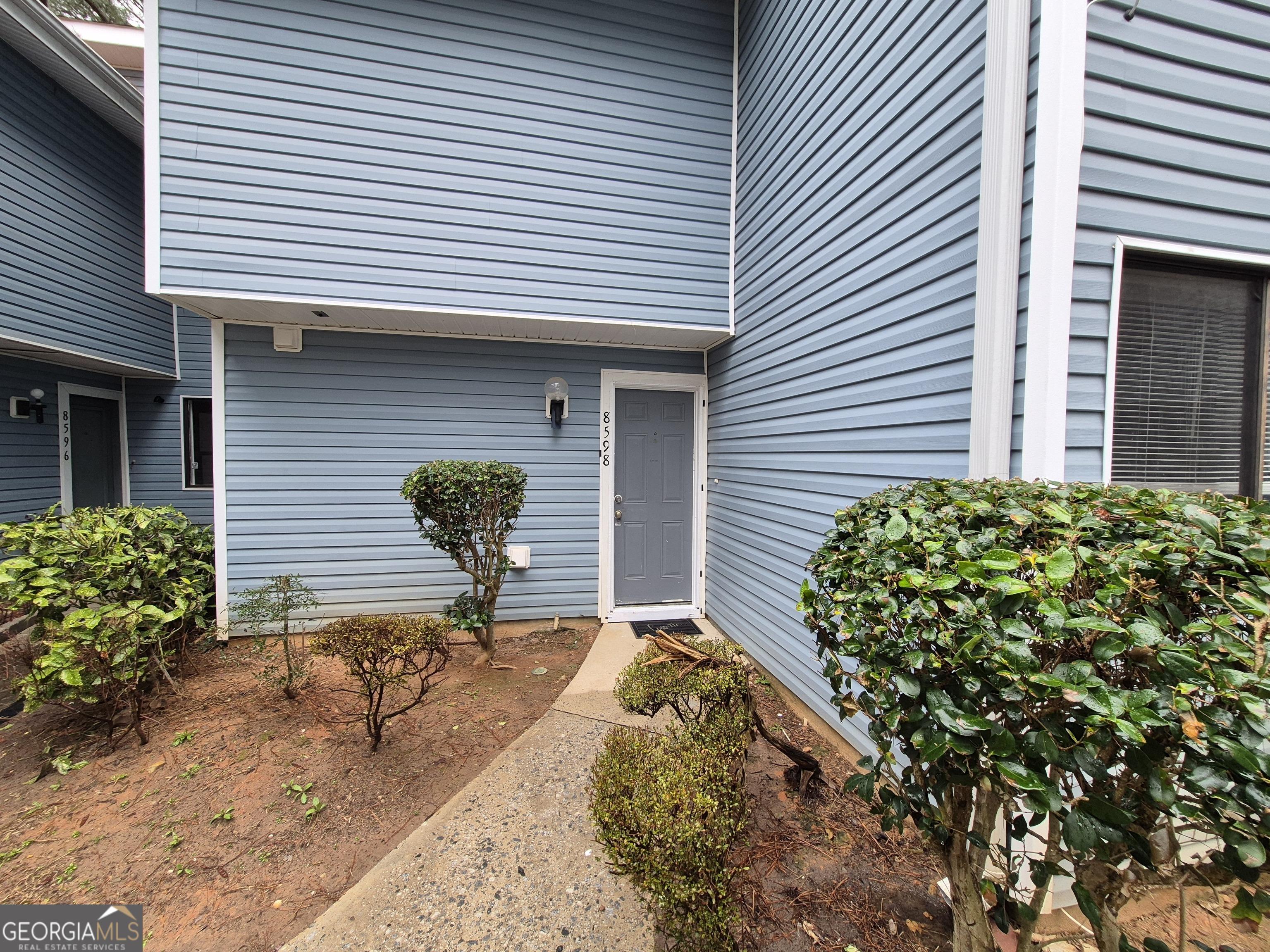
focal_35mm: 13
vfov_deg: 89.9
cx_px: 635
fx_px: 477
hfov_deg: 106.2
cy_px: 476
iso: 50
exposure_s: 1/60
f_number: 2.2
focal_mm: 1.74
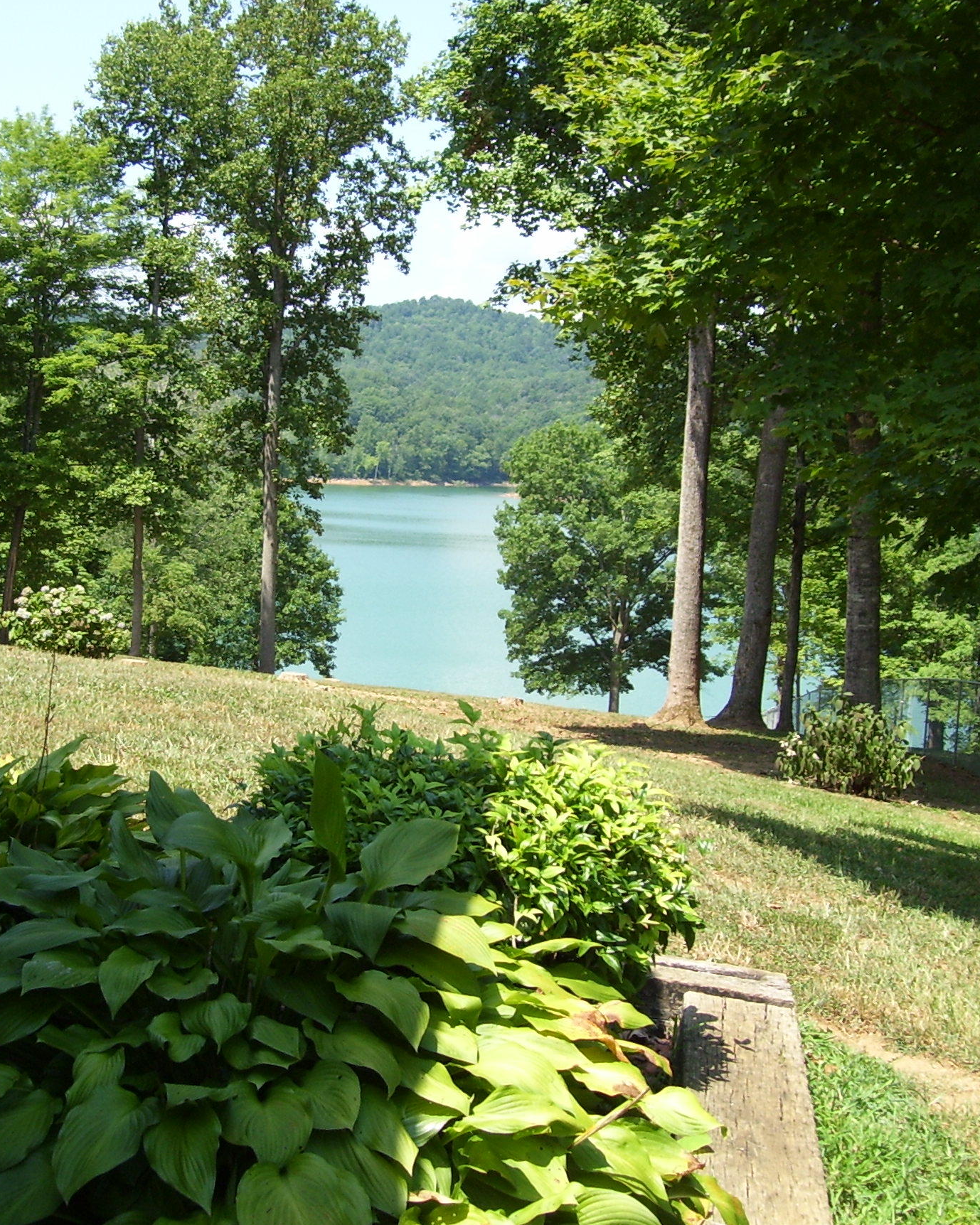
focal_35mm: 47
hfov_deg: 32.1
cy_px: 613
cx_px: 479
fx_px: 1704
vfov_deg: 39.5
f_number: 2.7
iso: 80
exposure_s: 1/750
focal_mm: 6
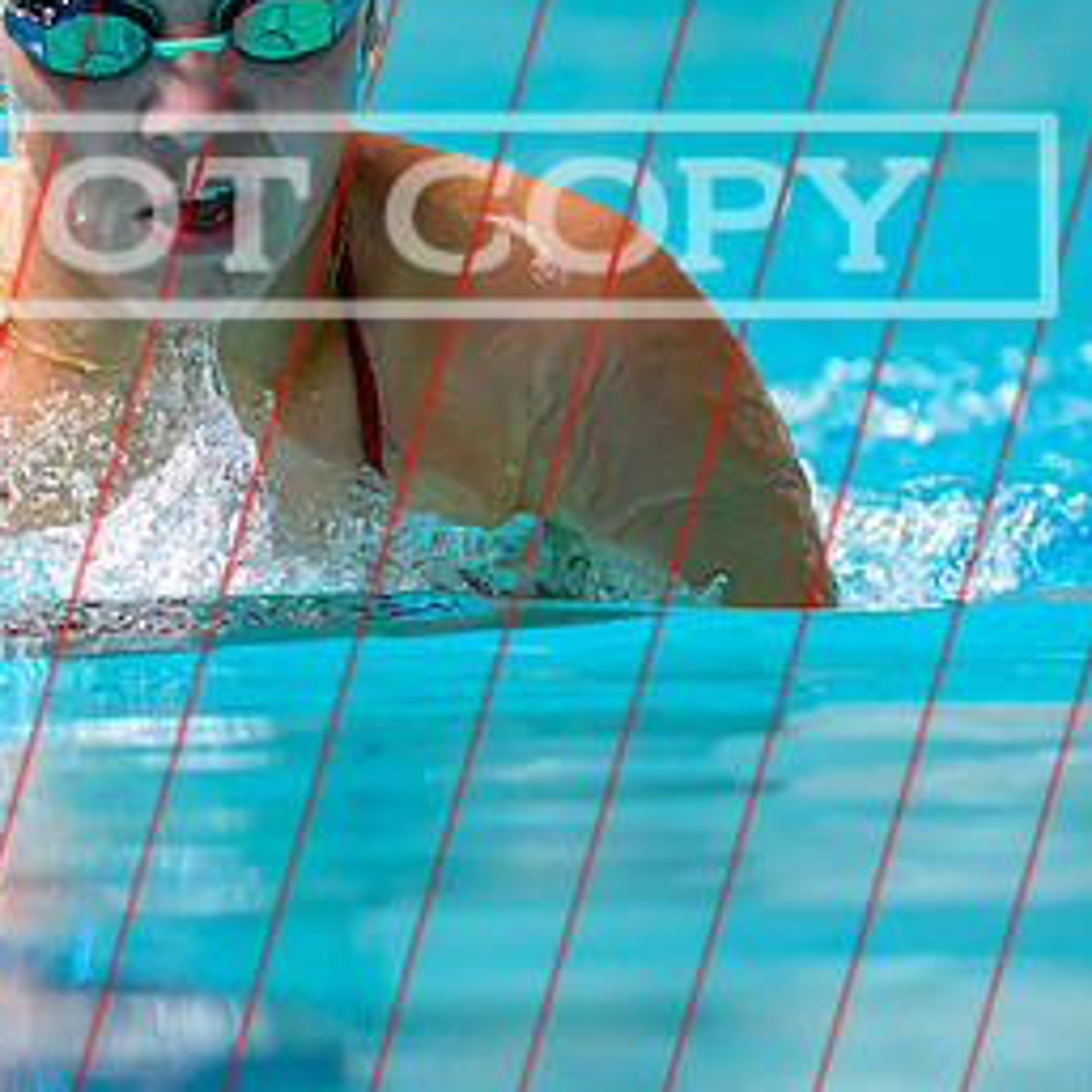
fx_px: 35833
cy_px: 520
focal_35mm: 1004
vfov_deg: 1.7
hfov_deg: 1.7
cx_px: 165
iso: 1600
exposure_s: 1/800
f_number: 2.8
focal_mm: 300
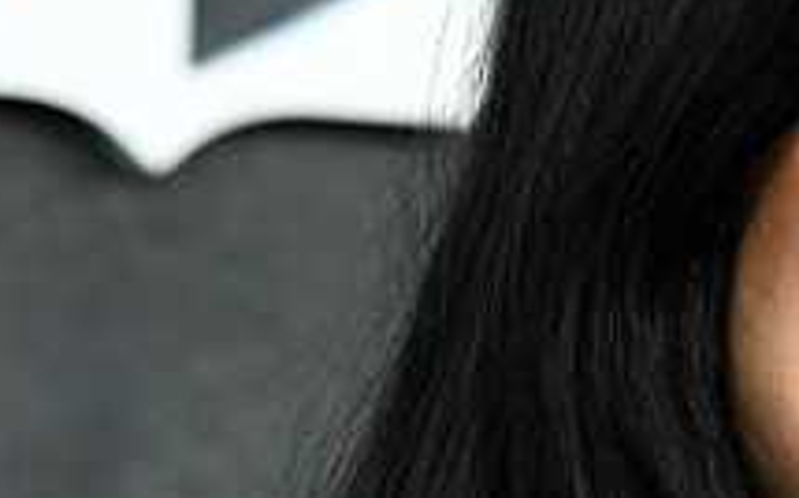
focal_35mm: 557
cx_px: 981
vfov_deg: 2.4
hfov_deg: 3.8
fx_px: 12119
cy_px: 567
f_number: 3.2
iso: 1000
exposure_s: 1/640
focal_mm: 105
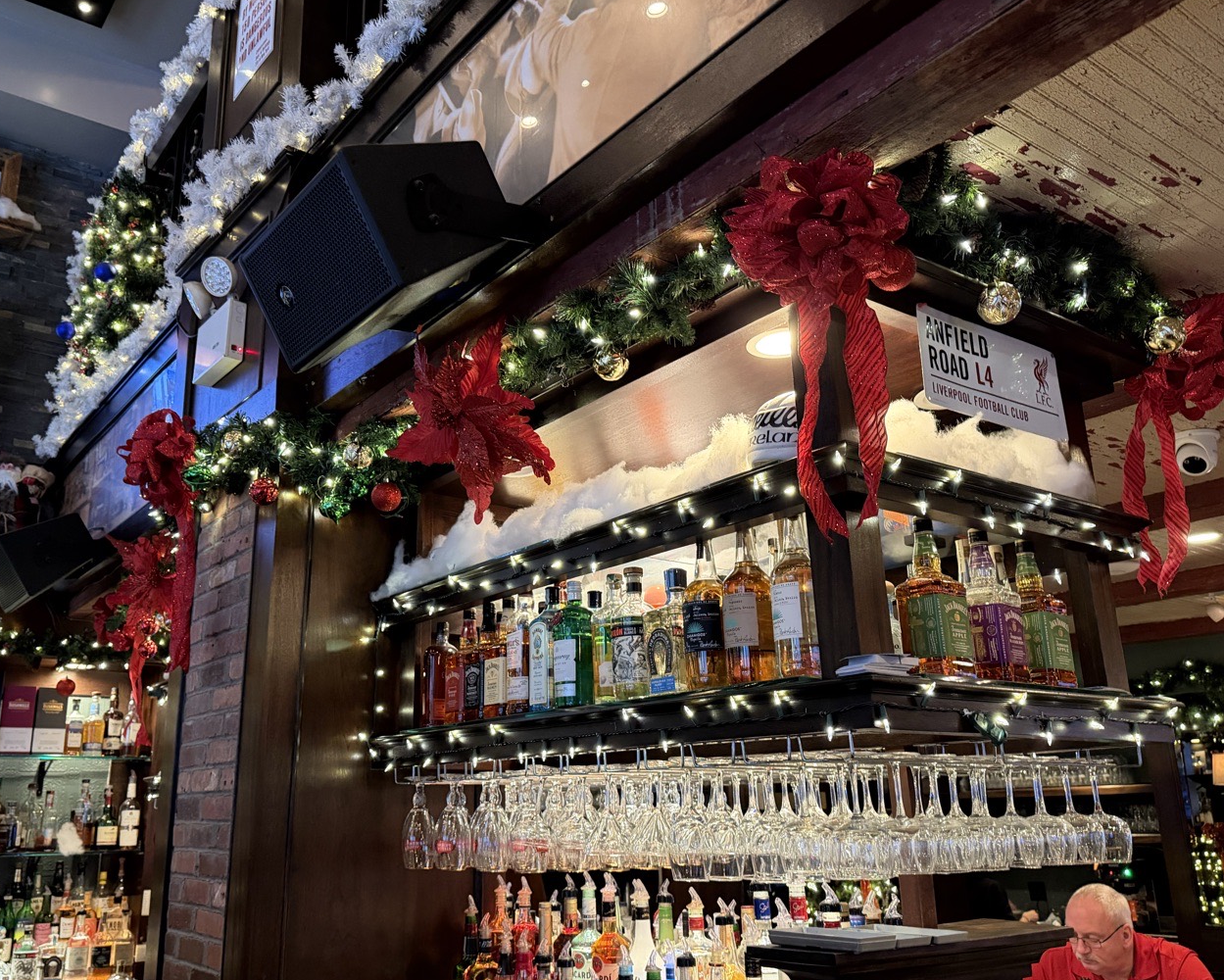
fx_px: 1087
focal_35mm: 30
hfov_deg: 58.7
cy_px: 501
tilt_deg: +15.4
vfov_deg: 48.5
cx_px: 565
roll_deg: +0.8
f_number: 1.78
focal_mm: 6.76
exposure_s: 1/40
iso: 640
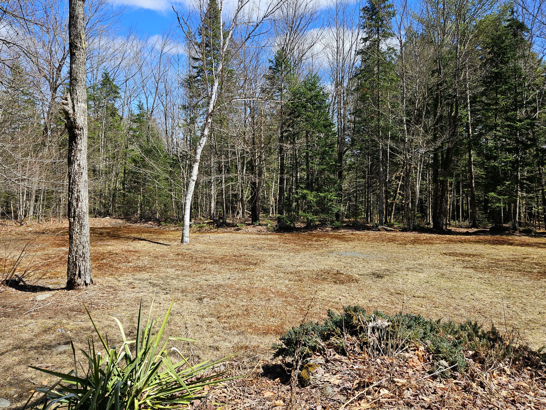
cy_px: 178
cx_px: 243
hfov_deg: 67.1
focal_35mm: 26
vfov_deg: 52.9
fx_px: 410
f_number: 1.8
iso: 25
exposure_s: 1/1429
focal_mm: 5.4
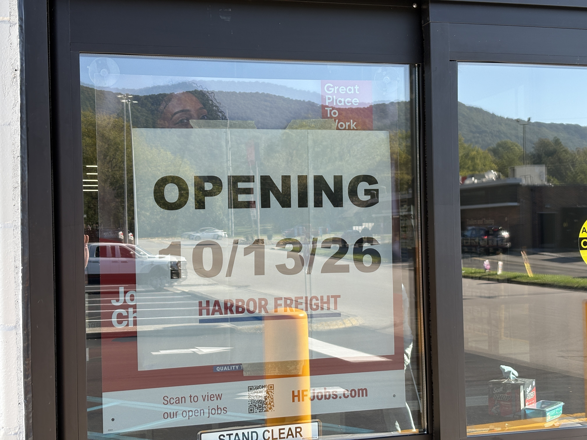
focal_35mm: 52
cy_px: 220
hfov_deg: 36.8
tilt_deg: +0.8
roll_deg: +1.1
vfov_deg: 28.0
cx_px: 294
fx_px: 882
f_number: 1.6
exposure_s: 1/830
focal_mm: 5.96
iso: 50
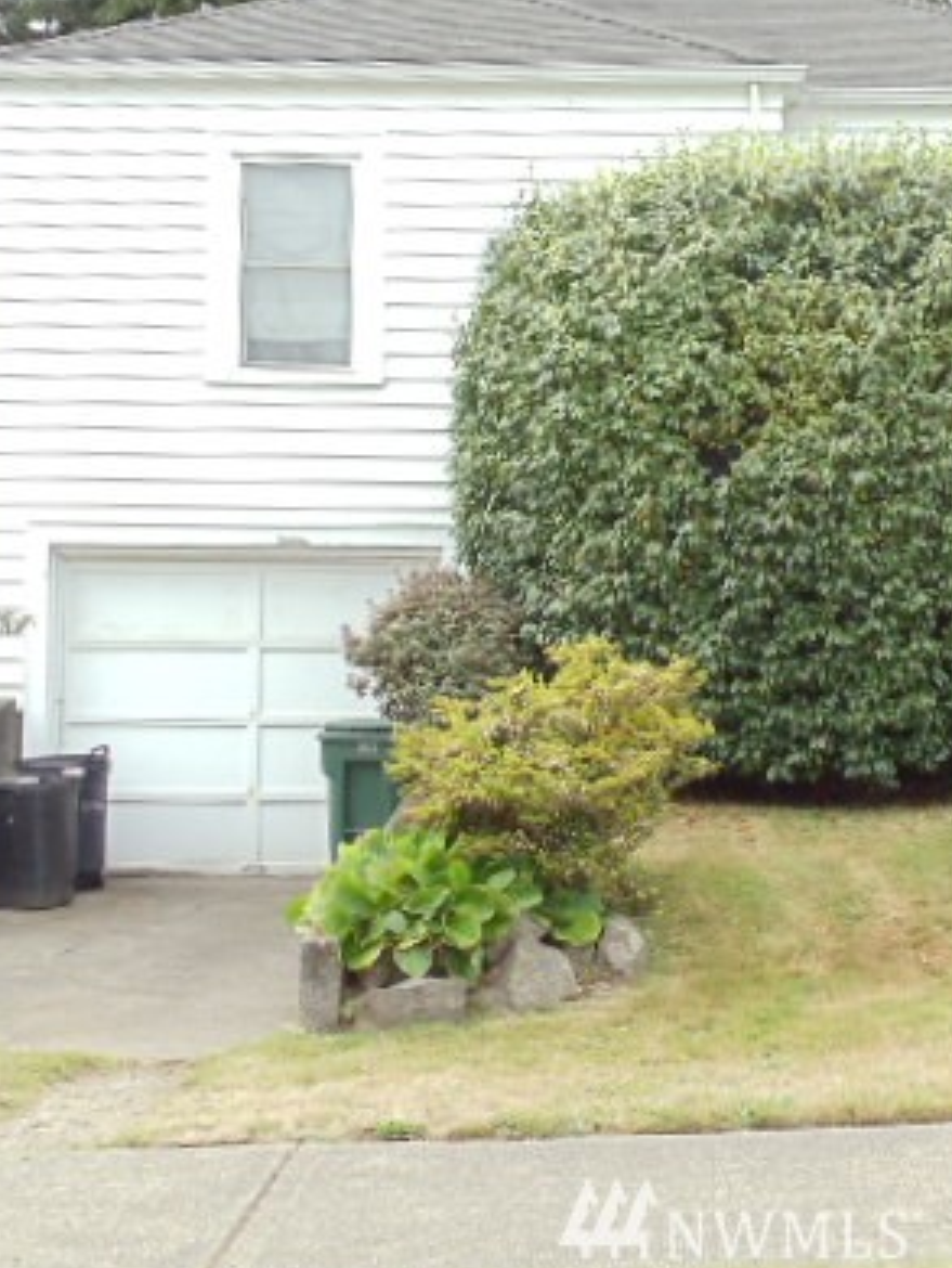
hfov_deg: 17.9
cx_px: 741
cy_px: 562
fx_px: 3004
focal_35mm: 82
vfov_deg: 23.8
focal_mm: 6.81
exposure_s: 1/100
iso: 200
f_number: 3.7
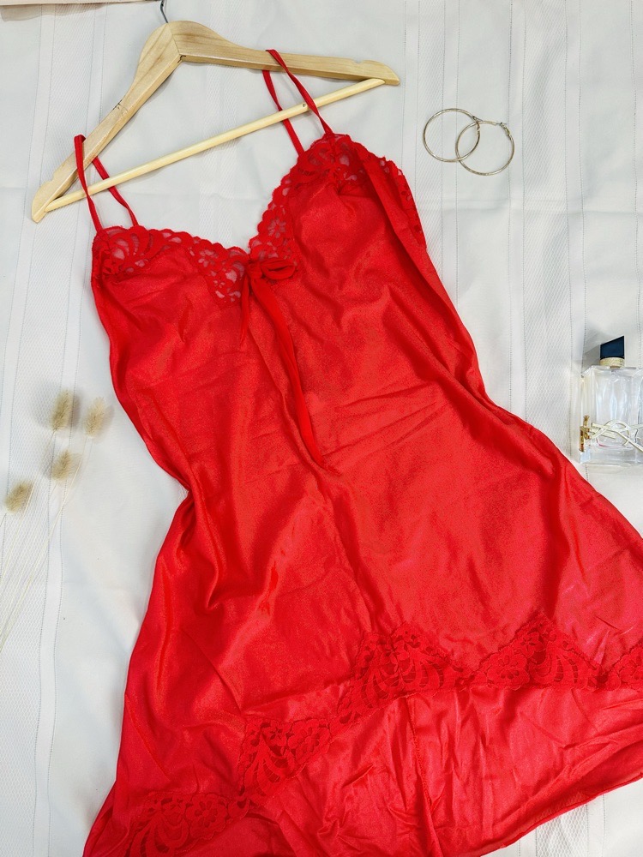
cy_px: 428
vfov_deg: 71.6
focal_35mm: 24
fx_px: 594
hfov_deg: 56.8
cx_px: 322
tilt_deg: -81.3
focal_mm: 6.86
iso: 125
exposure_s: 1/121
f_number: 1.78
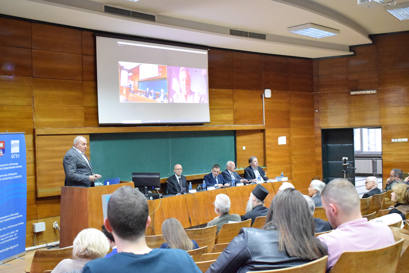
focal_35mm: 42
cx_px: 204
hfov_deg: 46.4
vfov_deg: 31.9
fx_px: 477
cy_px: 136
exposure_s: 1/80
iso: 6400
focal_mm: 28
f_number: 4.2
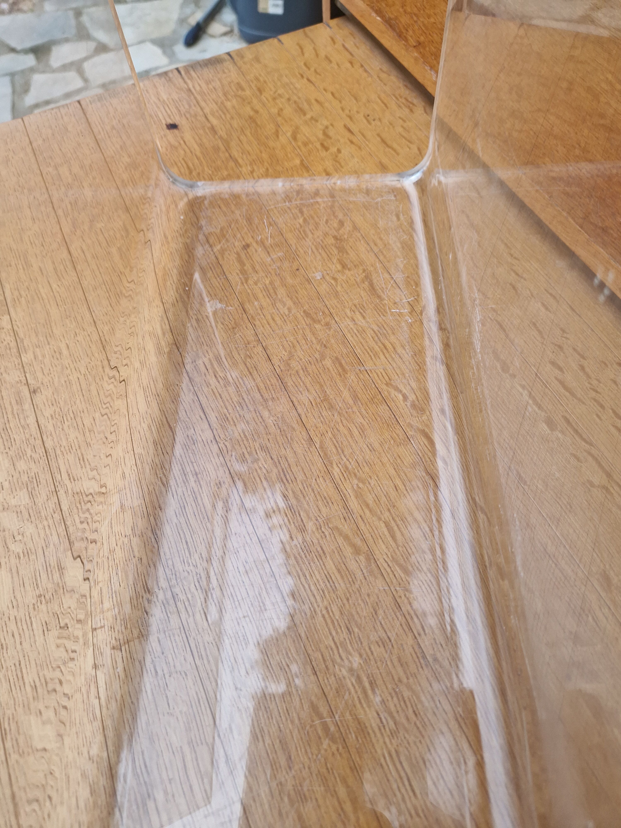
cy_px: 414
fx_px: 550
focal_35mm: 23
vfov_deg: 73.9
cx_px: 310
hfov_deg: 58.9
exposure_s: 1/426
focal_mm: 5.4
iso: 50
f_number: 1.8
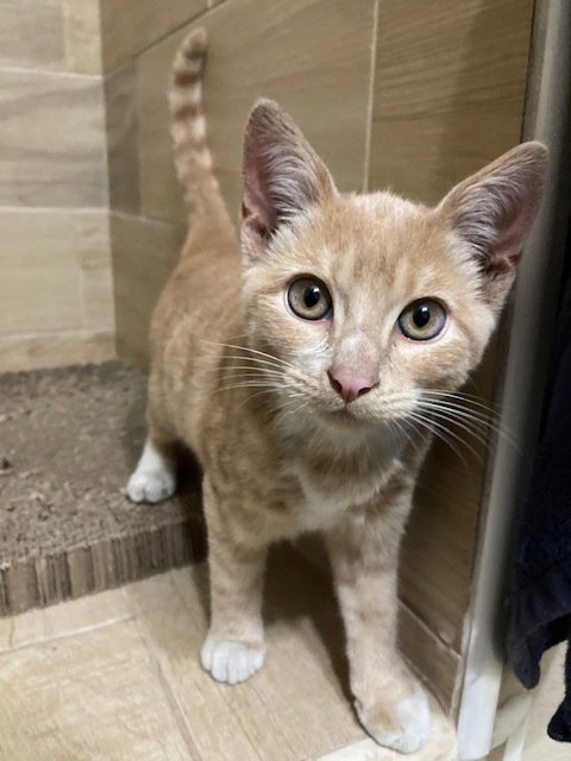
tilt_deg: -15.0
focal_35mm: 28
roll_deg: -2.7
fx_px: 616
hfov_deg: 49.7
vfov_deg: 63.4
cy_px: 380
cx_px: 286
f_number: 1.8
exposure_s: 1/30
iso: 640
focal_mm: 3.99
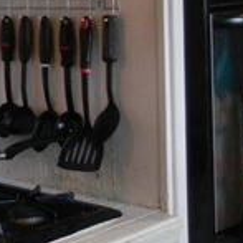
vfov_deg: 17.2
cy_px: 45
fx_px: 794
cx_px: -236
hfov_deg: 14.5
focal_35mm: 100
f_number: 2.8
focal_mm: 4.6
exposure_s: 1/30
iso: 307
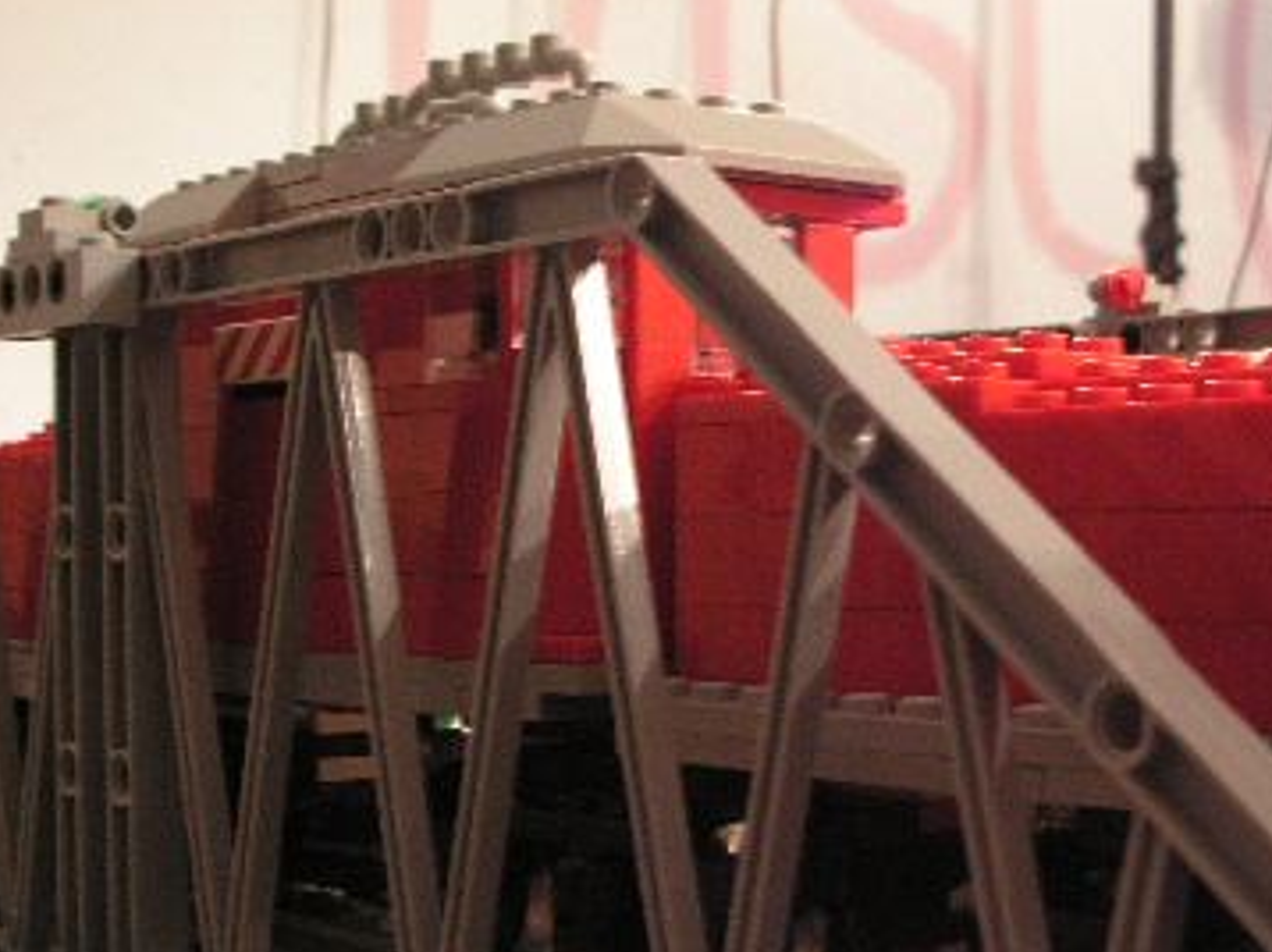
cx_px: 956
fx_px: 2497
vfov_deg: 21.6
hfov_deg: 28.2
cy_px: 526
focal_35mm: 68
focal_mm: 6.3
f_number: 3.3
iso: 100
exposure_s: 1/10
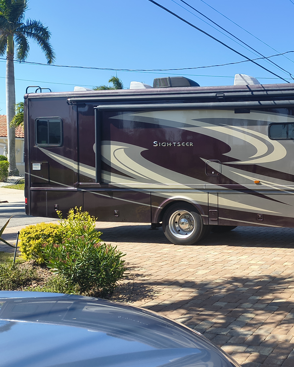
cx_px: 297
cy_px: 175
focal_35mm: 41
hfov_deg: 33.3
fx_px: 446
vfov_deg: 44.8
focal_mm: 4.68
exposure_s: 1/837
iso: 100
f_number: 1.7
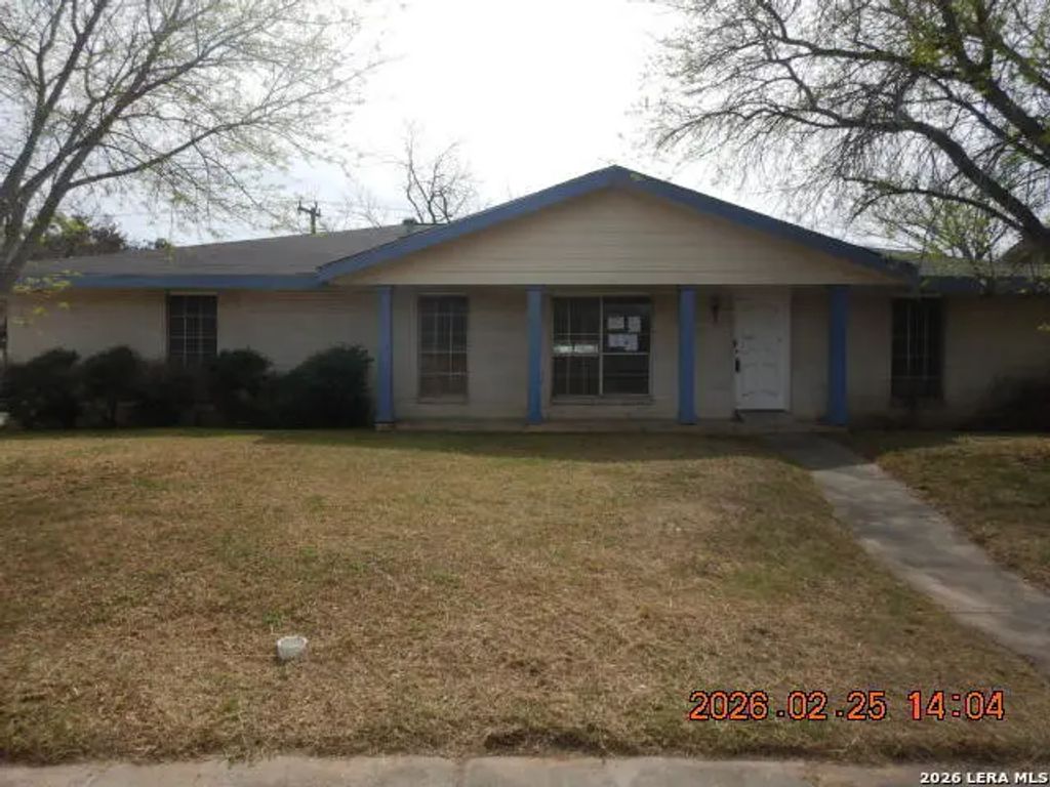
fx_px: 728
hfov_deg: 71.6
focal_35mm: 24
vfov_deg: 56.8
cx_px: 525
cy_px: 394
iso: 125
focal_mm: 4.3
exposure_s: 1/1000
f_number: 4.1
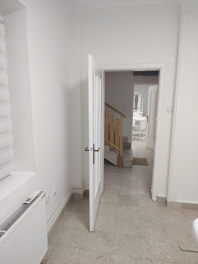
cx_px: 99
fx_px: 183
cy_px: 132
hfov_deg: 56.8
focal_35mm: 24
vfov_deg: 71.6
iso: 1100
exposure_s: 1/100
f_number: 1.75
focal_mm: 5.25
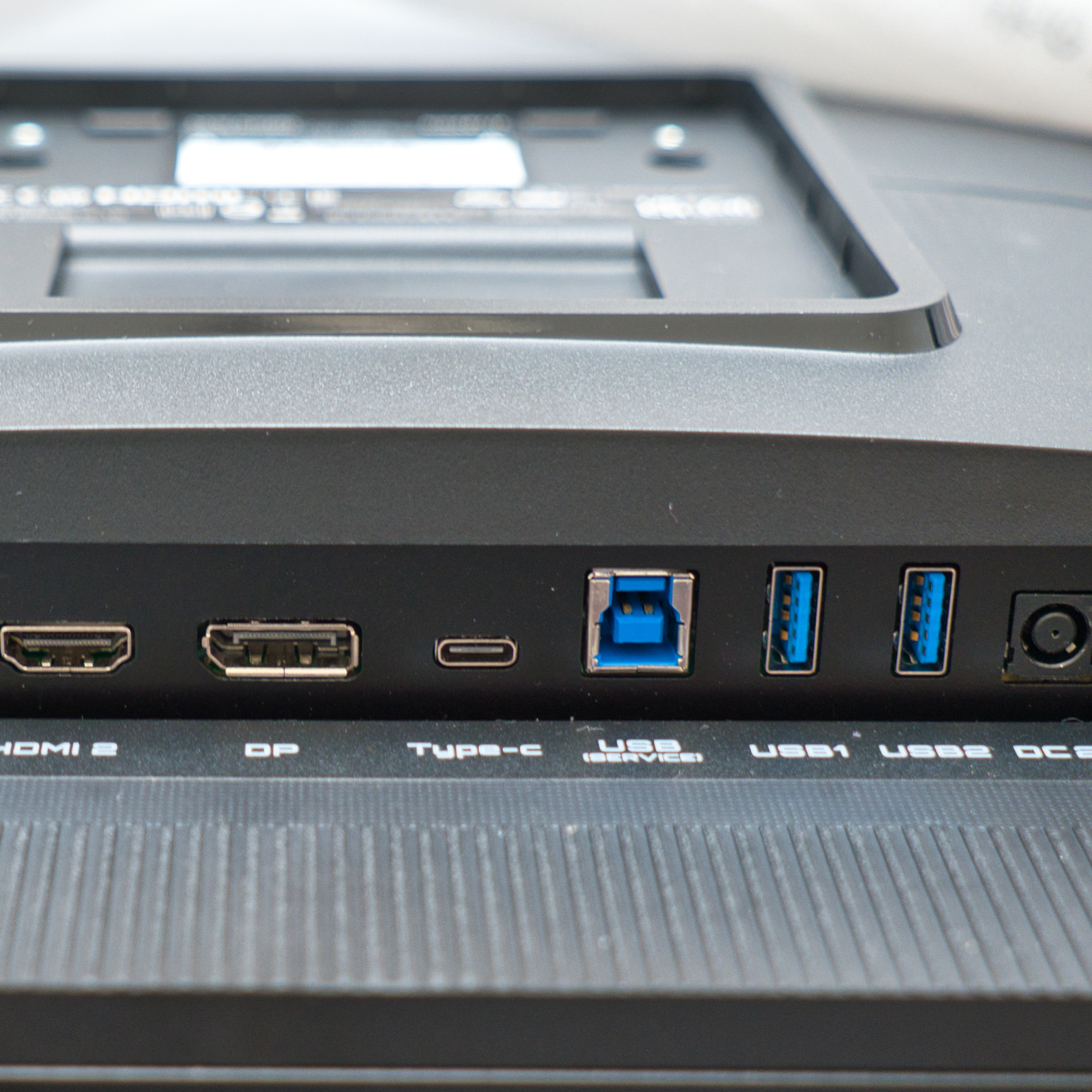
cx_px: 368
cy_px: 542
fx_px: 2213
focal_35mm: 62
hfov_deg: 27.6
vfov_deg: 27.7
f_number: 5
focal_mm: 48
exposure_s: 1/50
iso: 1000
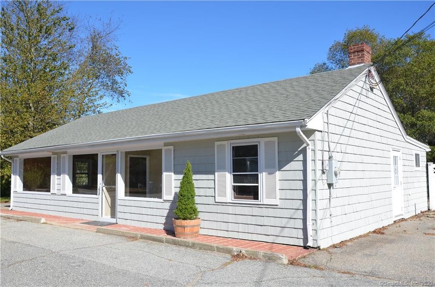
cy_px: 144
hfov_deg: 57.3
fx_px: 398
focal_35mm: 33
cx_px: 218
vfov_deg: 39.8
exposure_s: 1/250
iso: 100
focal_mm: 22
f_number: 8
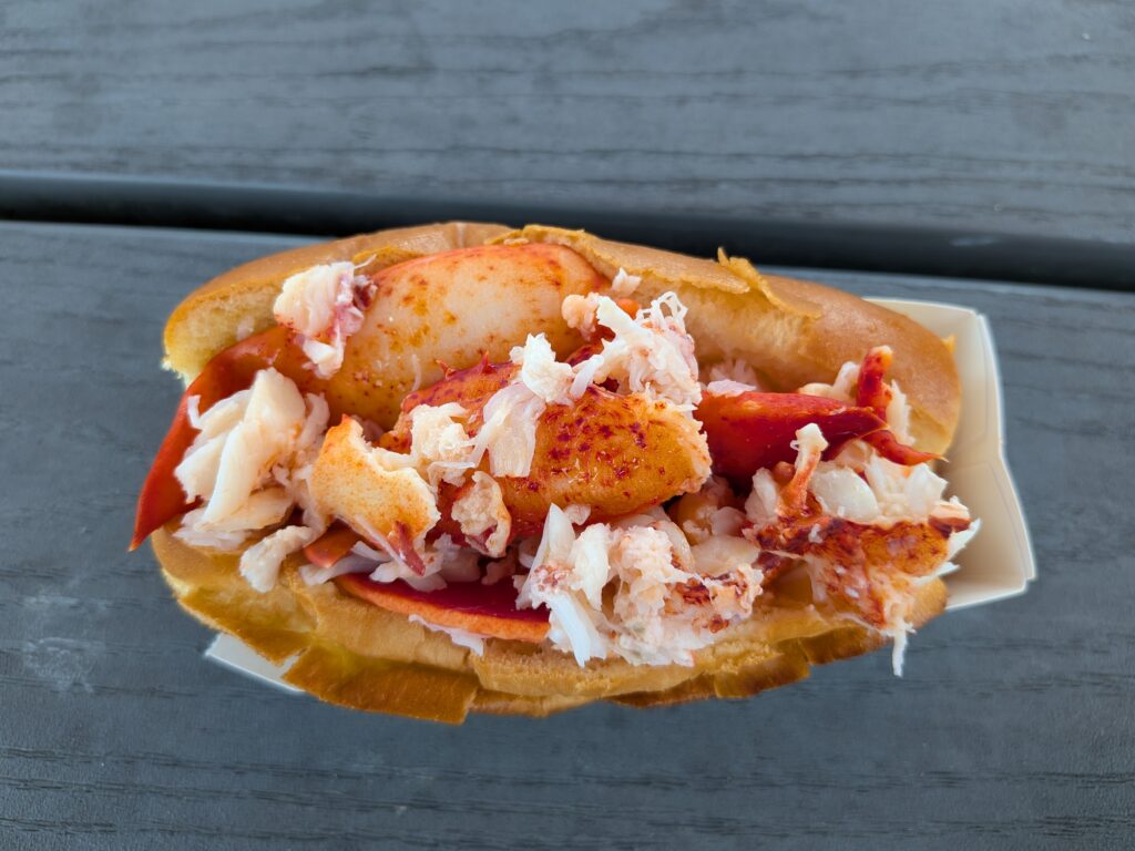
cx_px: 568
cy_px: 426
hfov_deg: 71.6
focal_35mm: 24
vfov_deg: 56.8
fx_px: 787
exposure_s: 1/185
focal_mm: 4.53
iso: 28
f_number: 1.7
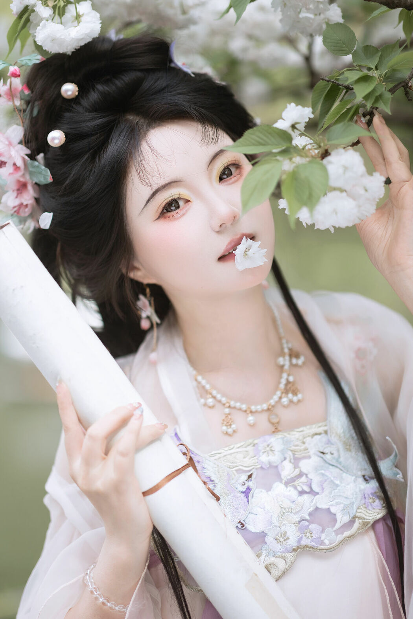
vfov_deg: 23.9
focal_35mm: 85
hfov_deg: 16.1
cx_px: 206
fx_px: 1463
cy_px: 310
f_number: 1.4
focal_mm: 85
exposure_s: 1/2000
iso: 100
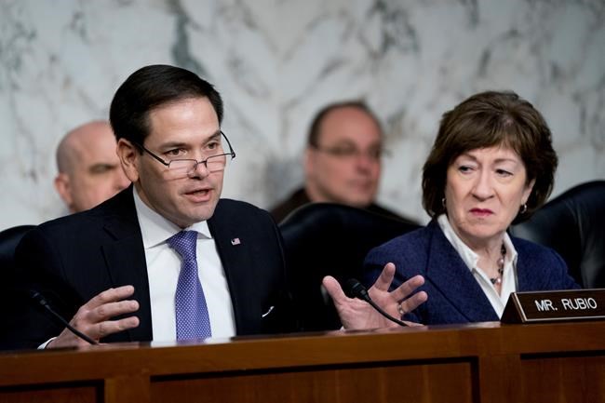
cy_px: 202
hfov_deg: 5.2
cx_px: 302
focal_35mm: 400
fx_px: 6720
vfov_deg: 3.4
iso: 4000
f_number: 5.6
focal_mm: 400
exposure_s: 1/250
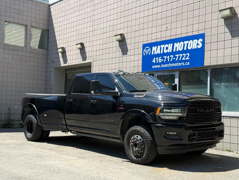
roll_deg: -1.8
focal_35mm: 48
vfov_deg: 30.3
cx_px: 120
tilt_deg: +2.5
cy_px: 90
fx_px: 331
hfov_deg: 39.7
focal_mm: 6.76
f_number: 1.78
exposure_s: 1/3096
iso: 80
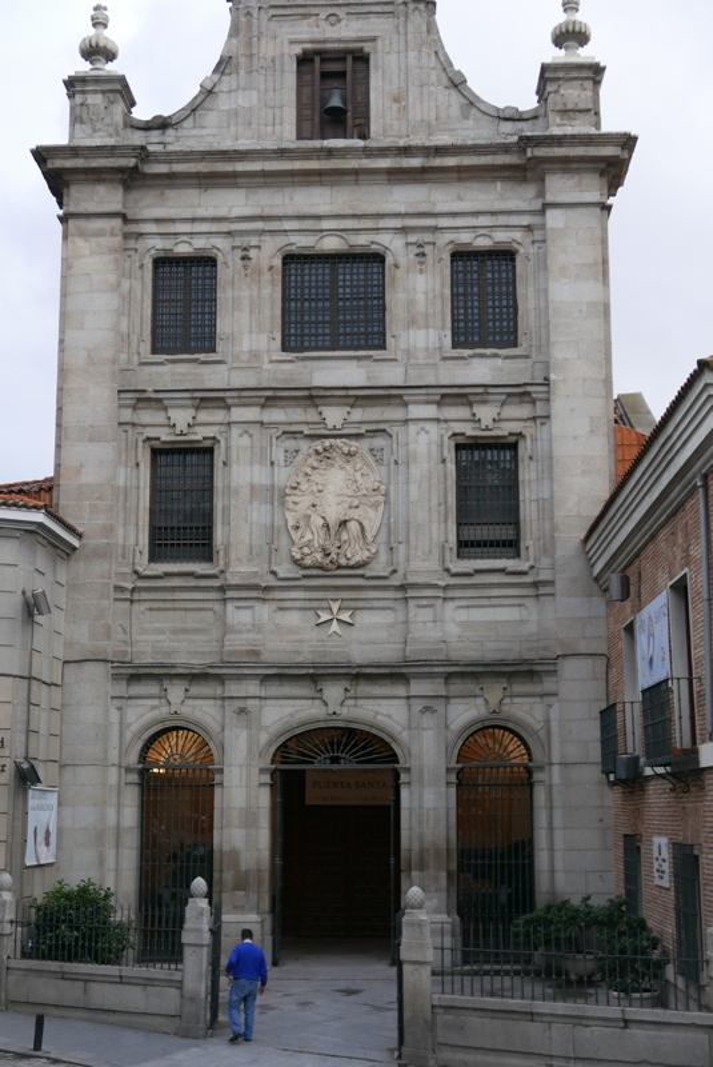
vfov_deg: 40.3
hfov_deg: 27.6
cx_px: 356
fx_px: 1452
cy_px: 534
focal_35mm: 49
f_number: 2.7
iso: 320
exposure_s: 1/100
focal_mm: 22
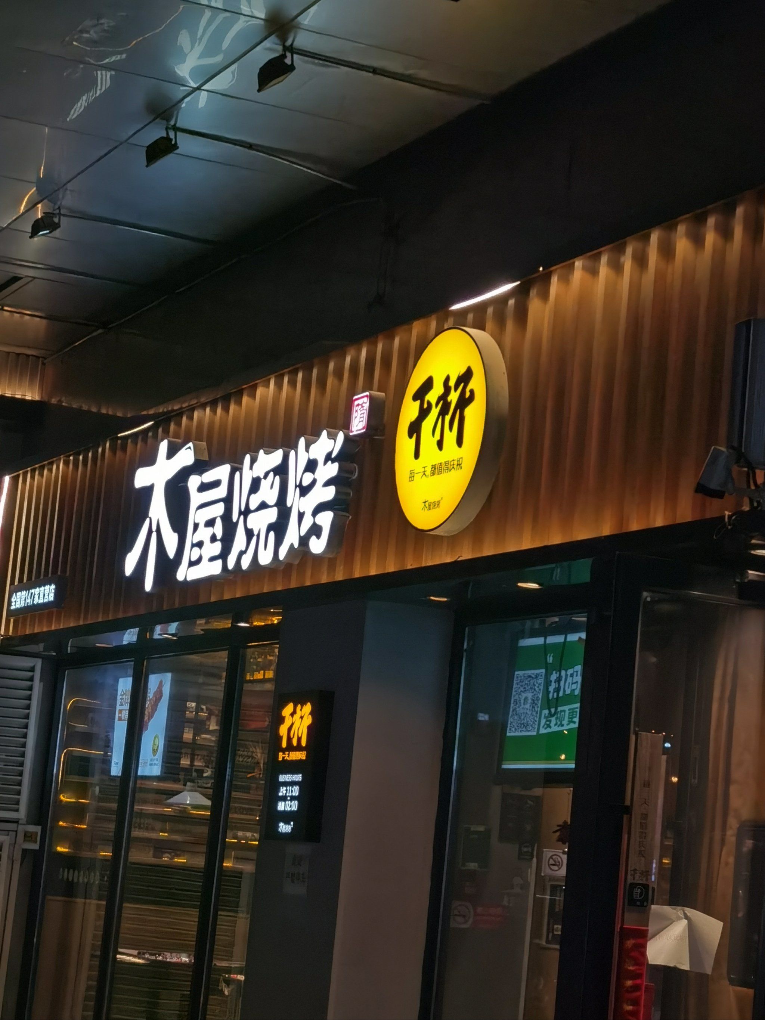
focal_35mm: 85
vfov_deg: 23.0
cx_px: 382
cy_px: 510
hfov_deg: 17.4
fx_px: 2505
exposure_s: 1/179
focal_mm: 5.56
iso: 50
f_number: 1.6
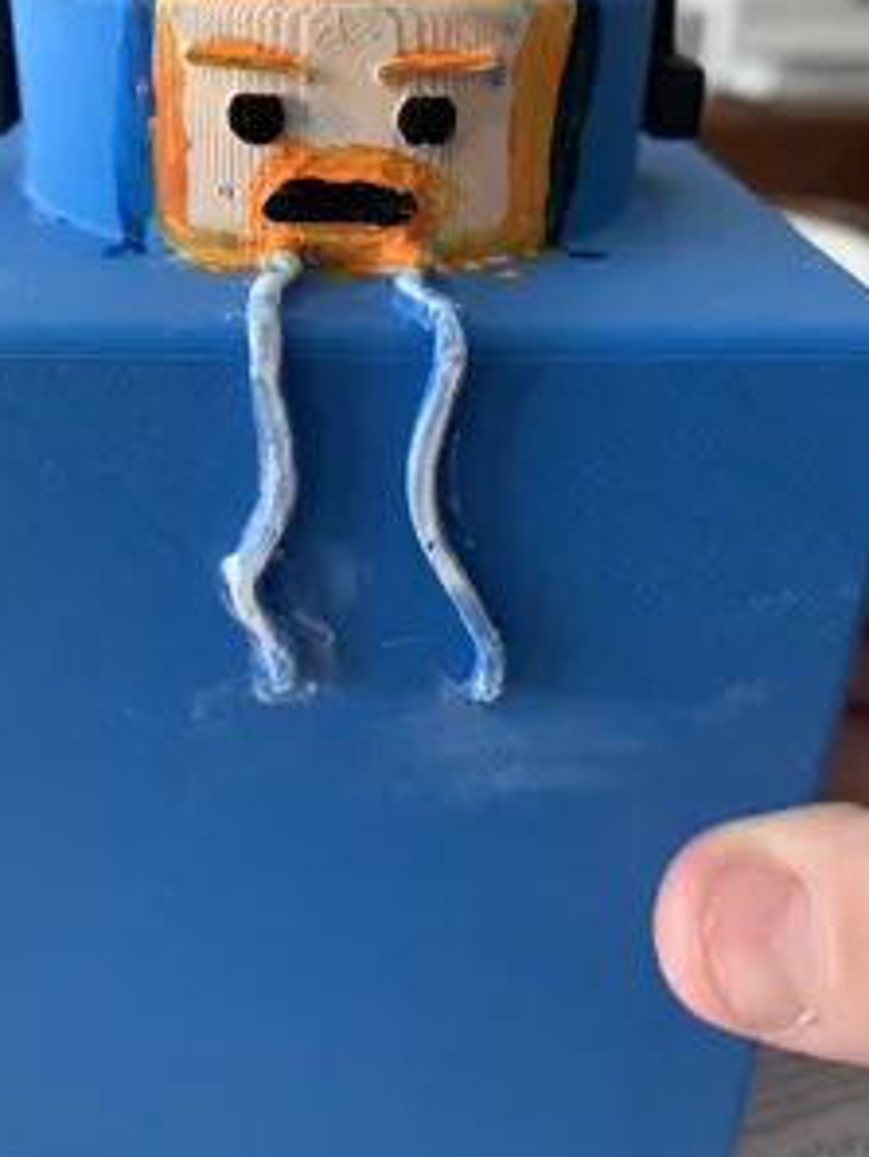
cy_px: 460
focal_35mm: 35
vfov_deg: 52.2
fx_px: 1171
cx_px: 374
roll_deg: -1.7
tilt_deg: -26.9
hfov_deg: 40.6
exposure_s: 1/40
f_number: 1.8
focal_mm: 4.25
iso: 400
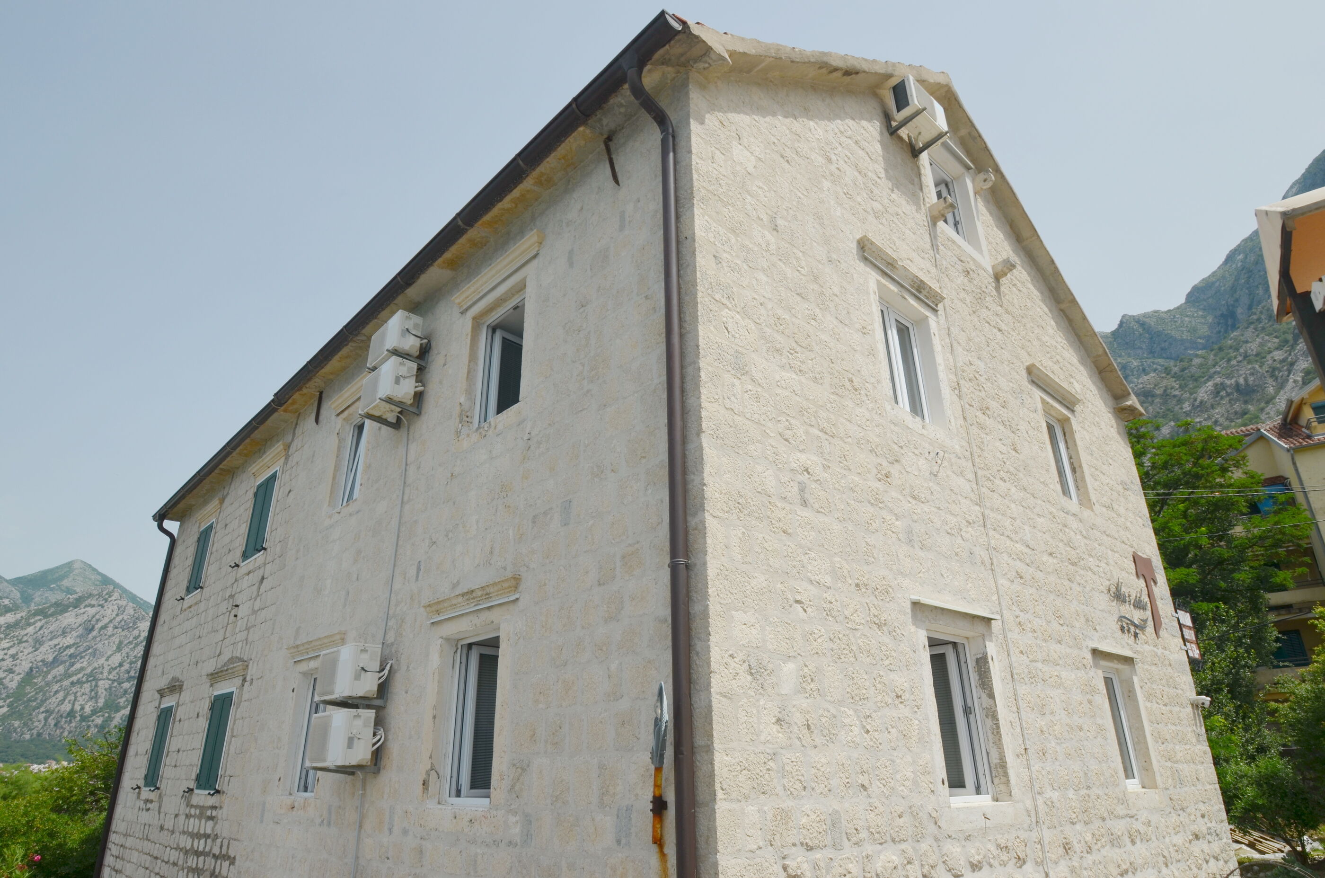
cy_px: 439
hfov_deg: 81.3
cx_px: 662
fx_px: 771
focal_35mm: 21
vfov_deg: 59.3
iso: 100
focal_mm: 14
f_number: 9
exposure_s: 1/320
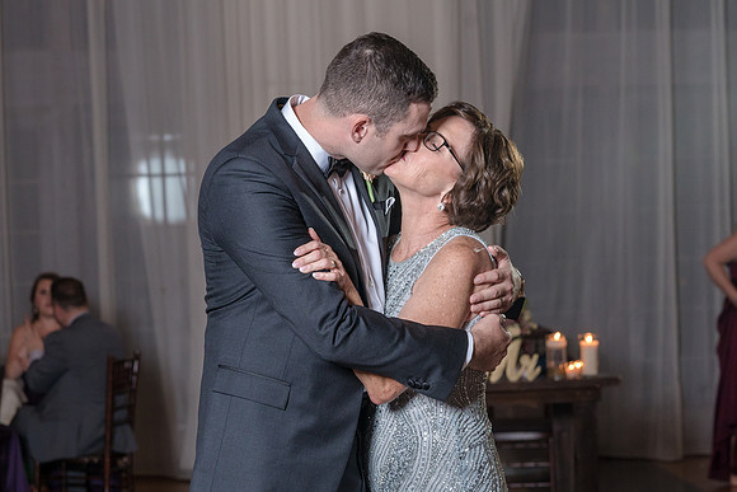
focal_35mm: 101
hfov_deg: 20.2
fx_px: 2065
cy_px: 299
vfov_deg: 13.6
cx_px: 378
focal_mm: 83
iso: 2000
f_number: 5.6
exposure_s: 1/100
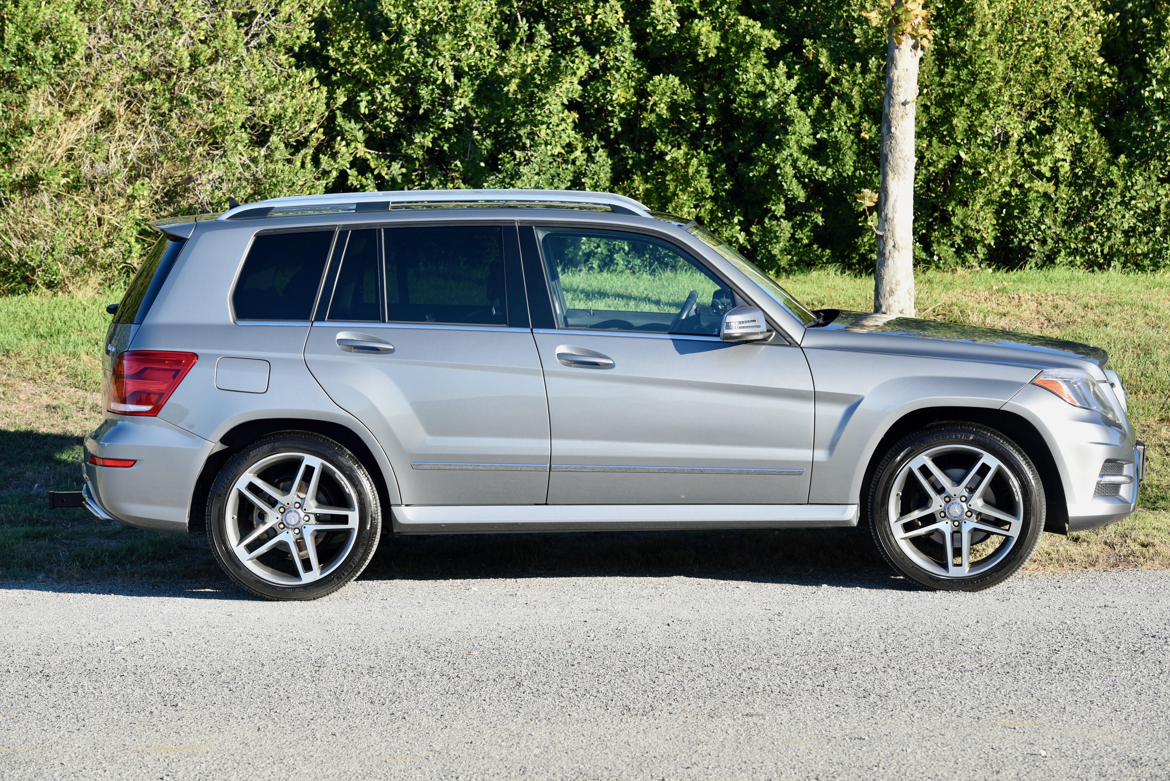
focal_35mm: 120
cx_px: 585
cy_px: 390
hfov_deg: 17.1
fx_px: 3901
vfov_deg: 11.4
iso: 200
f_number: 8
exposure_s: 1/250
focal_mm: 120
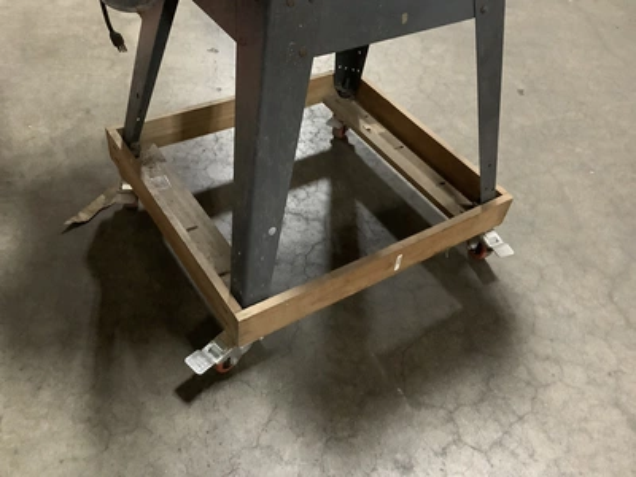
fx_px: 570
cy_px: 238
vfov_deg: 45.4
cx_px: 318
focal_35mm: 31
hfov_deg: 58.4
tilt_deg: -47.1
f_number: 2.4
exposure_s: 1/24
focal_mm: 3.3
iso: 640
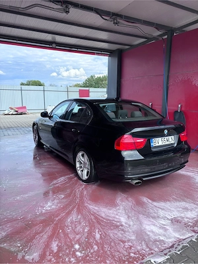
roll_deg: -1.0
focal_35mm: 26
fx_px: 198
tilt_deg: -10.5
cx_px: 99
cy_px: 132
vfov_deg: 67.3
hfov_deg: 53.1
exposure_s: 1/1190
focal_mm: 5.96
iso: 50
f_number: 1.6
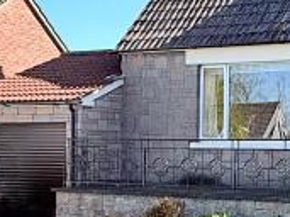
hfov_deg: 22.5
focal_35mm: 84
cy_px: 129
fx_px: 703
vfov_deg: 17.5
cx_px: 278
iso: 64
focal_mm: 2.22
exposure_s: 1/1285
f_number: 2.2
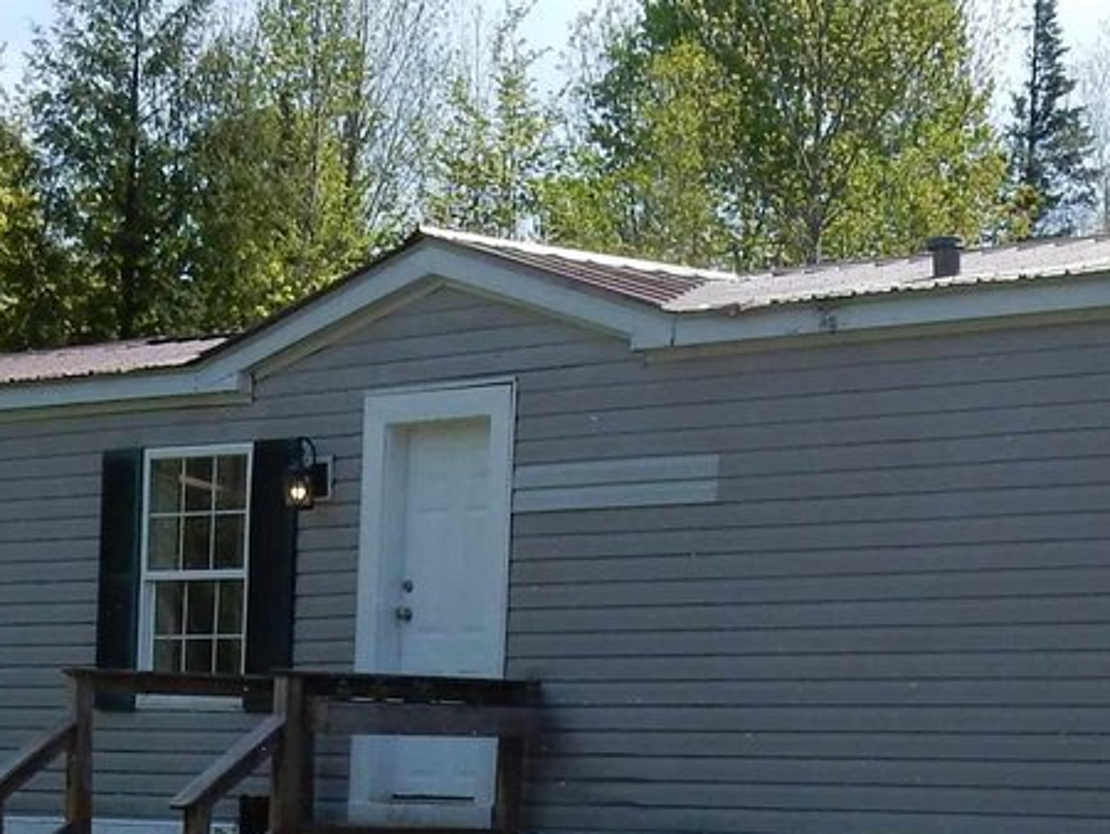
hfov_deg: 15.3
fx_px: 4107
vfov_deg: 11.4
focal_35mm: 128
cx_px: 841
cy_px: 888
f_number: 4
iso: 125
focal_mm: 6.4
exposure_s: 1/800
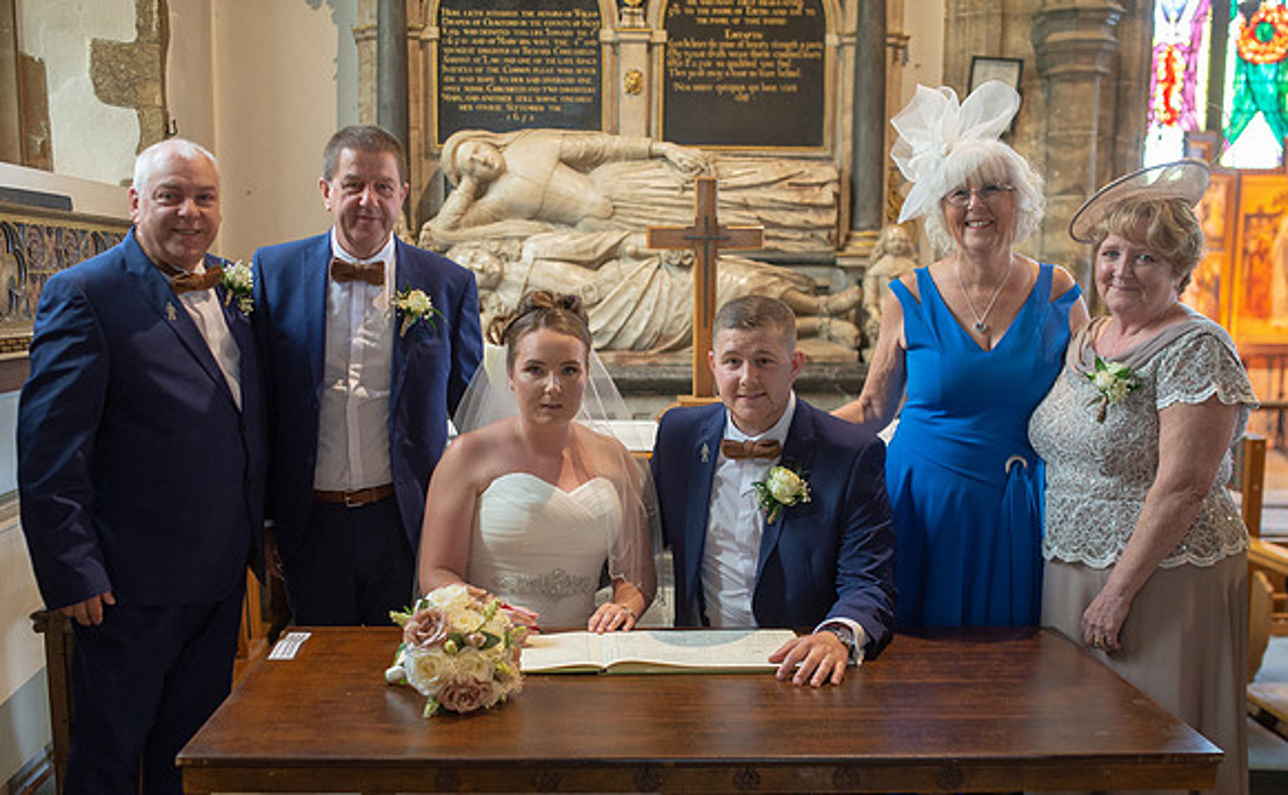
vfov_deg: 31.6
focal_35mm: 40
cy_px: 462
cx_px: 578
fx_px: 1403
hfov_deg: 49.2
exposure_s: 1/100
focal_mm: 35
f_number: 2.8
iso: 800
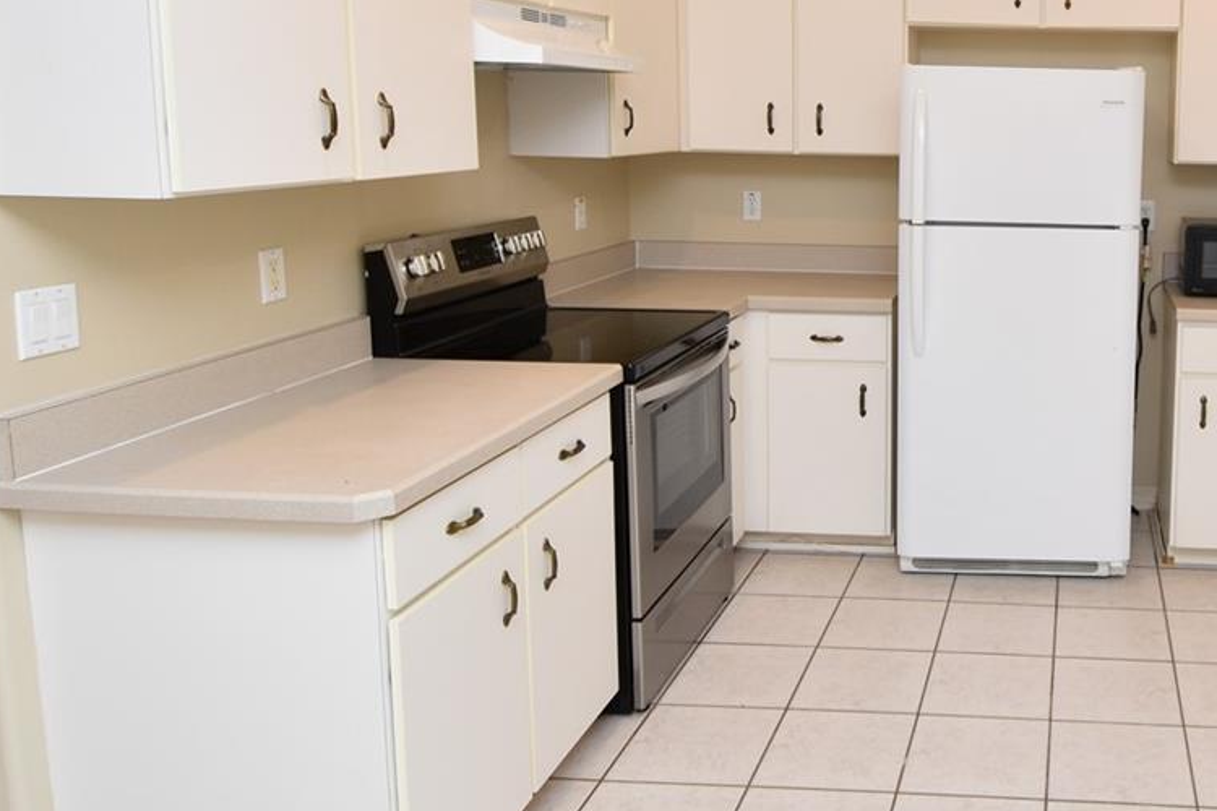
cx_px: 1048
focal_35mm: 32
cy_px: 290
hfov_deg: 53.0
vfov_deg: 40.7
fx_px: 1082
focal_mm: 10
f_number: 4
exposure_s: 1/60
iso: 360
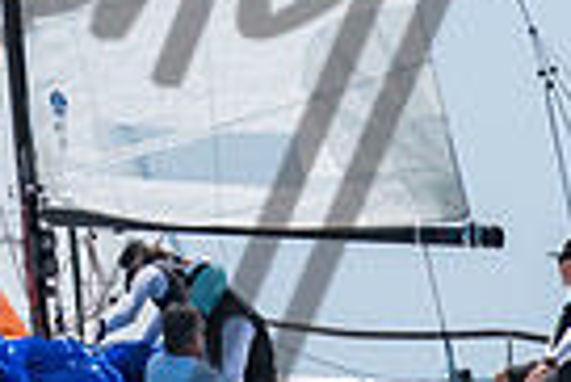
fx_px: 11797
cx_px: -13
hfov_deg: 2.8
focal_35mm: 743
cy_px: -55
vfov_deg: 1.9
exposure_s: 1/800
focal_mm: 110
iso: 200
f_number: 6.3
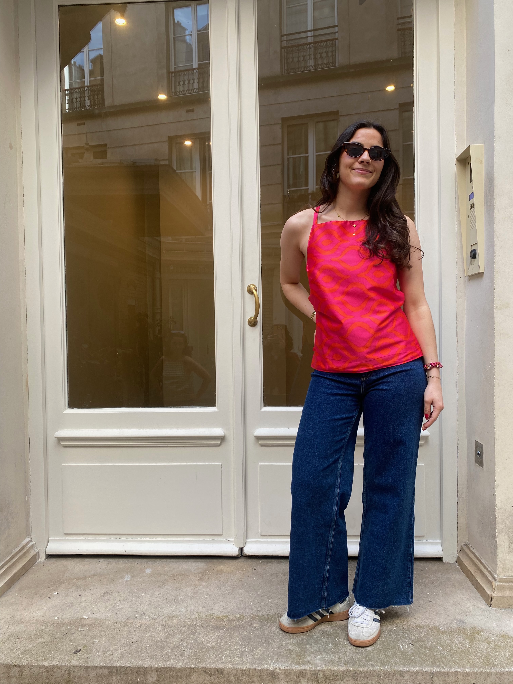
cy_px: 342
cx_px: 256
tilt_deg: -0.4
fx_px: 514
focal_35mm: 26
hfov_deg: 53.1
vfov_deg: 67.3
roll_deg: +0.2
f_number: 1.8
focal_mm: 4.25
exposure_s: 1/135
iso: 32
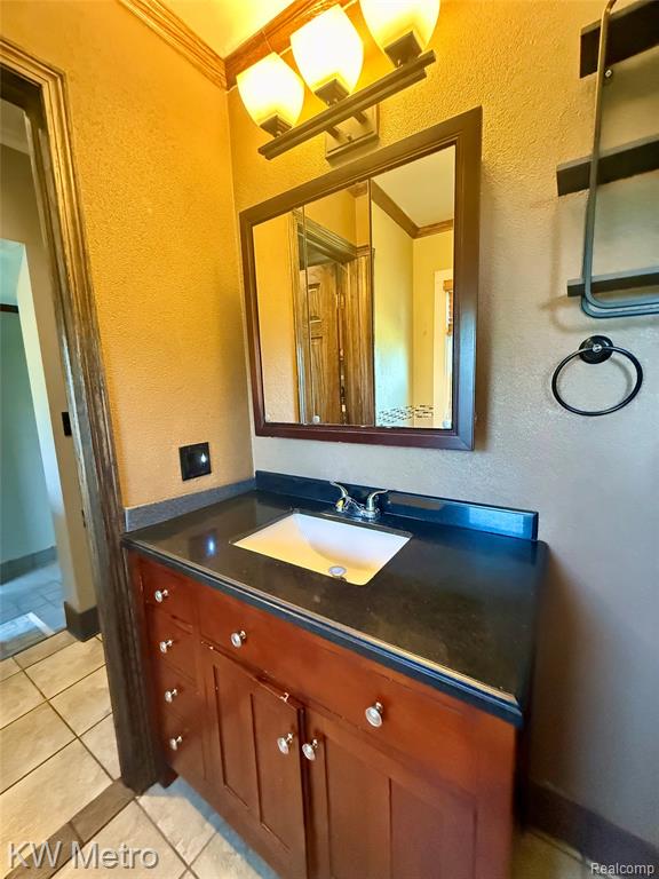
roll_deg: +2.4
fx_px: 355
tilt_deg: -7.0
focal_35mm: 14
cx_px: 330
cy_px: 440
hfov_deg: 85.7
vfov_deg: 102.1
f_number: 2.2
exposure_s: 1/60
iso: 1000
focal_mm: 2.22
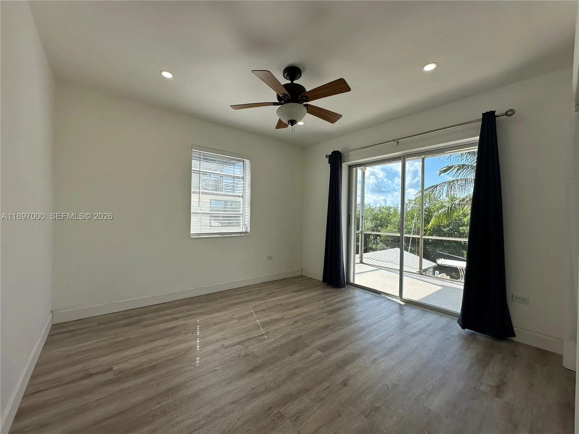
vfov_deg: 85.7
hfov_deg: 102.1
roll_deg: -1.6
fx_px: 234
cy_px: 217
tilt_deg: -0.2
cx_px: 290
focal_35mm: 14
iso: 40
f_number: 2.2
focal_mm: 2.22
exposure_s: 1/527
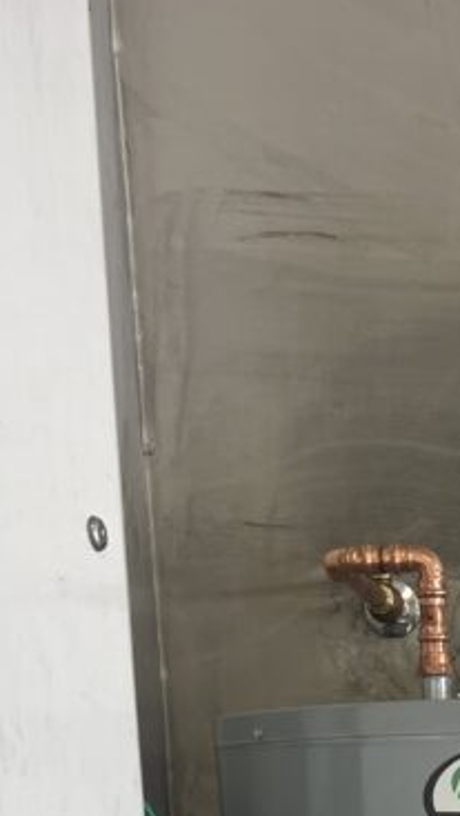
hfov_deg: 14.7
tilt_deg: -10.0
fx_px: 1710
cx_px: 582
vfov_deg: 23.5
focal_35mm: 79
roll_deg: +1.0
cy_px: 1078
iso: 64
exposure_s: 1/120
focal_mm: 5.7
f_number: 1.5
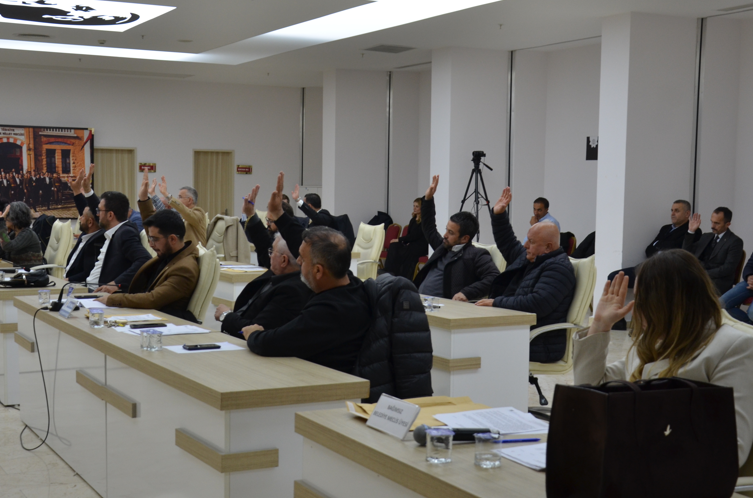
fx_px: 1058
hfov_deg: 39.2
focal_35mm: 51
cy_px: 254
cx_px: 358
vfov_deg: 26.5
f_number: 4.5
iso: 400
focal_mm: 25
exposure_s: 1/80
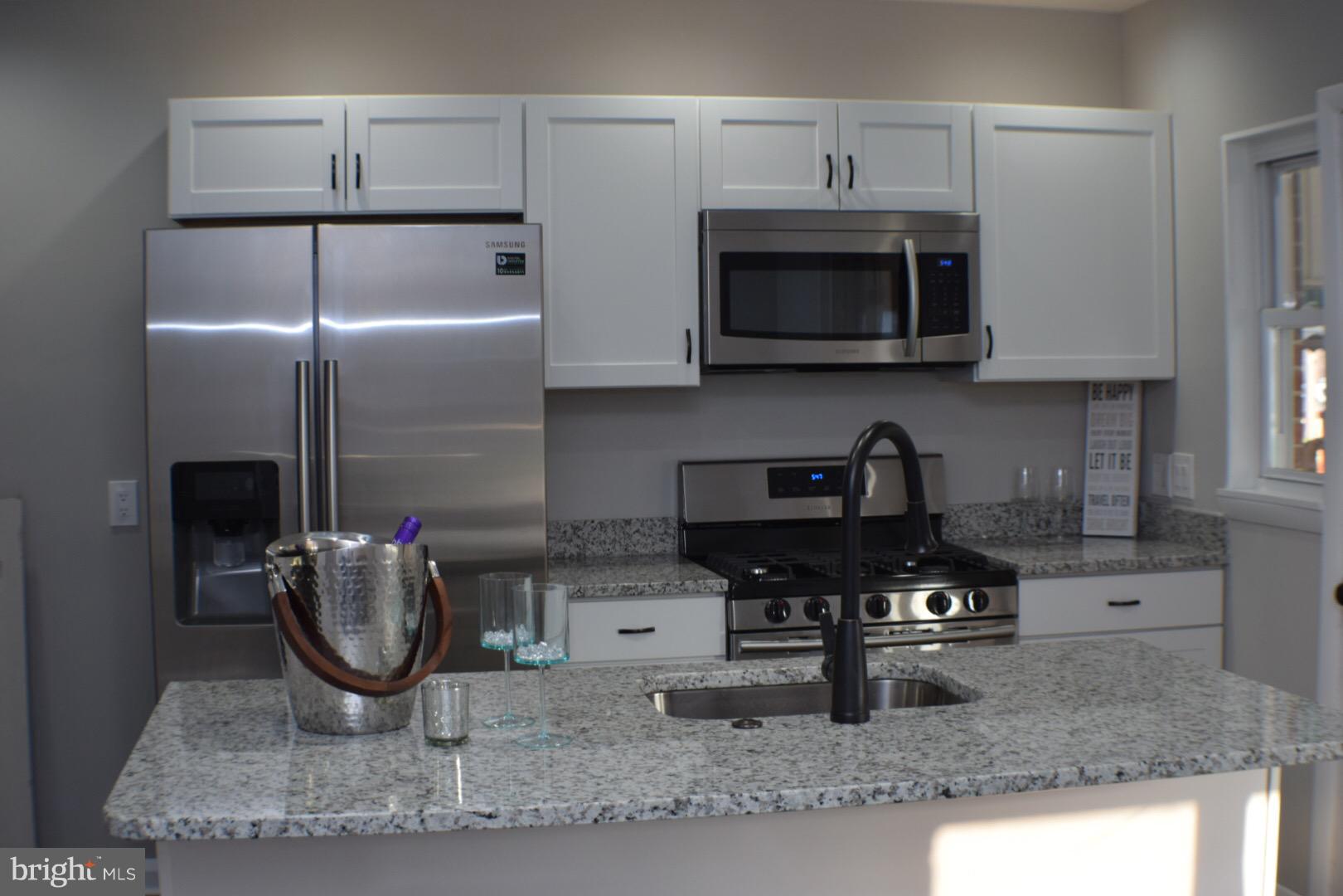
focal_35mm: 68
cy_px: 448
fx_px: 2518
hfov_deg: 29.9
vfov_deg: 20.2
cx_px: 672
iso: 400
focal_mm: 45
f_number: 5
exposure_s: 1/100
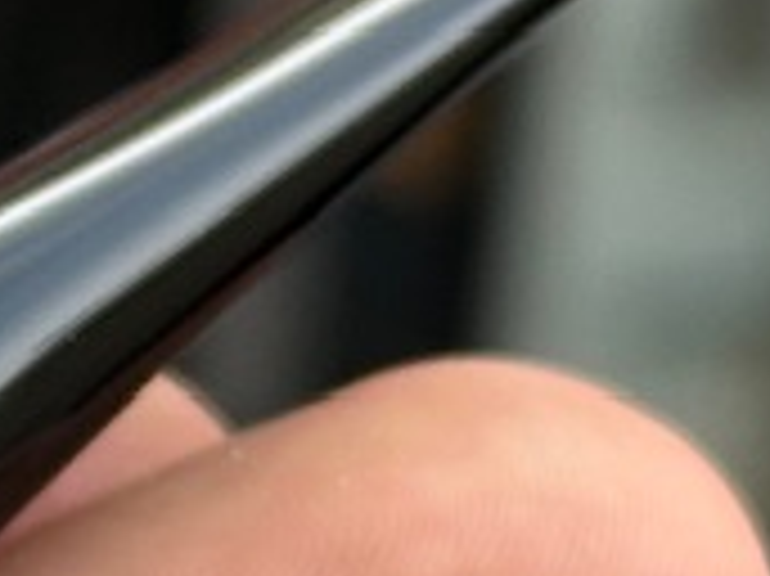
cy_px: 562
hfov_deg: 5.4
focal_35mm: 359
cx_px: -824
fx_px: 7980
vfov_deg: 4.1
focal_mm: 6.86
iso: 64
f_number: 1.78
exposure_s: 1/584
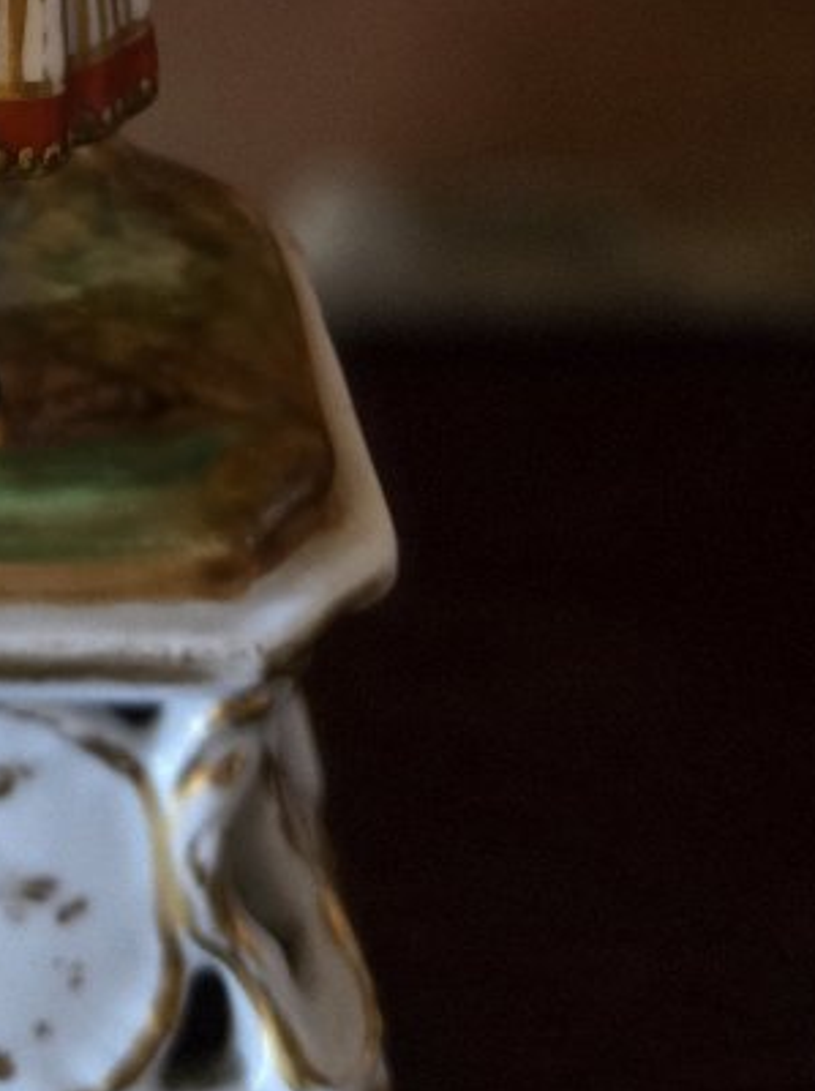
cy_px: -11
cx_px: -101
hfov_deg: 20.2
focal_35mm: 69
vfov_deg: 26.6
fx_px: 2171
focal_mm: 5.4
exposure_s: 1/100
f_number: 1.8
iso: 1250
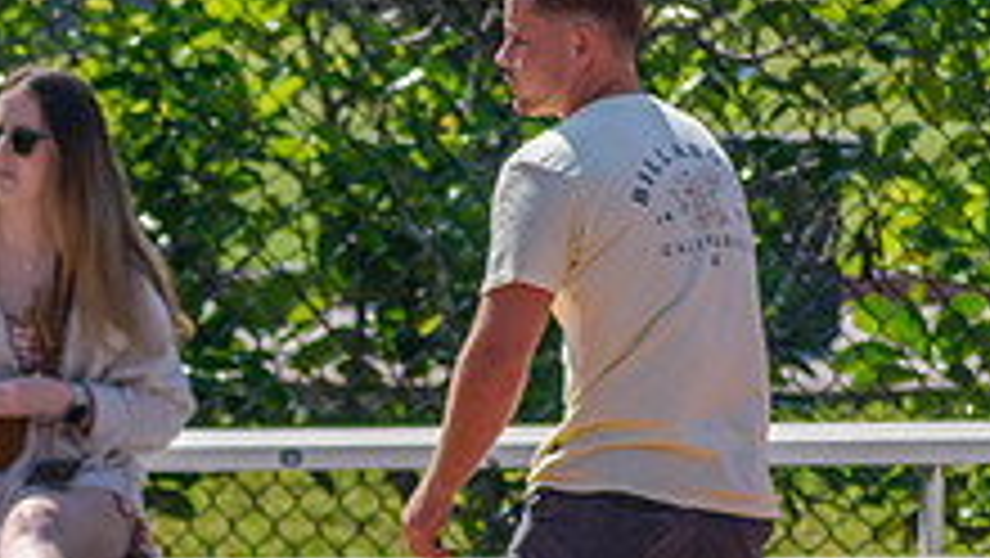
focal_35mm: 944
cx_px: -236
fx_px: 24793
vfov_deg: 1.3
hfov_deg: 2.3
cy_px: 645
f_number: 5.6
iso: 280
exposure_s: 1/2000
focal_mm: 210
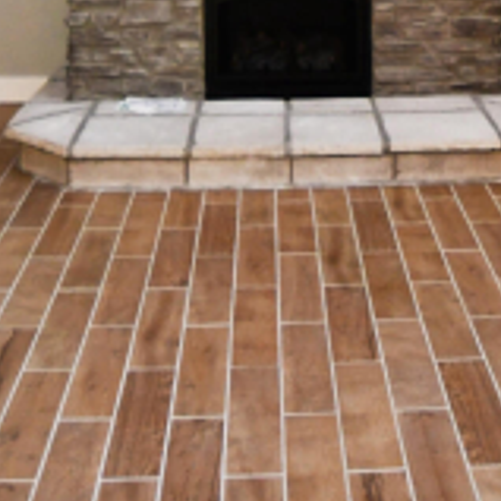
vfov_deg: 20.2
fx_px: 1179
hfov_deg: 23.9
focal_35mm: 72
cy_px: -280
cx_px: 318
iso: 1250
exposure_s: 1/125
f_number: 3.5
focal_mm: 12
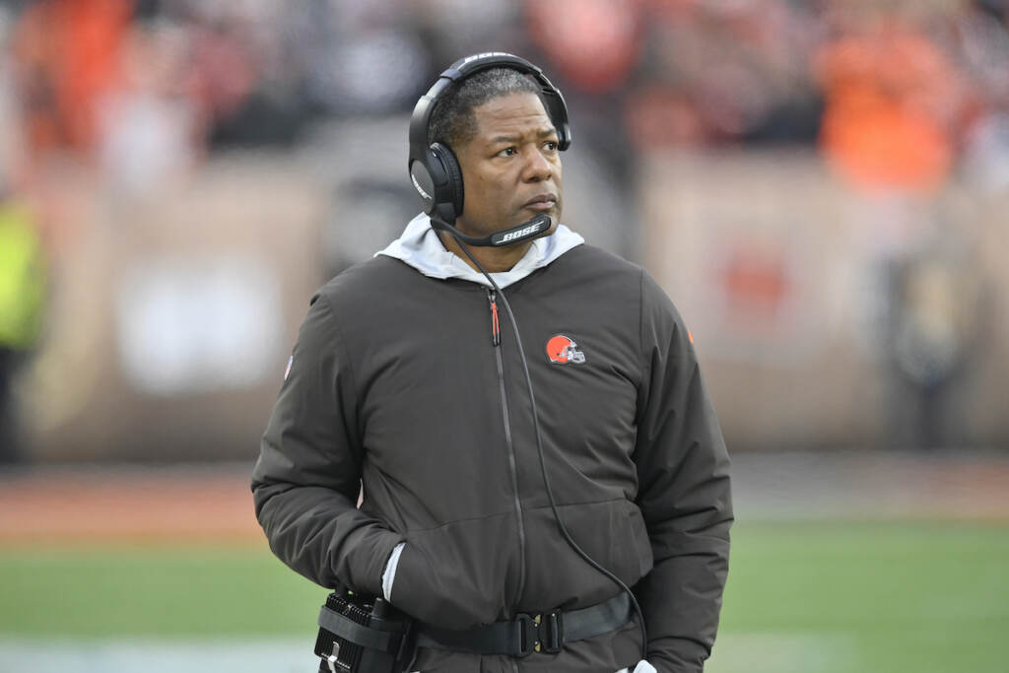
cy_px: 336
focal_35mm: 560
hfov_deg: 3.7
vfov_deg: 2.5
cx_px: 504
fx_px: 15697
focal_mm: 560
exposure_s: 1/2000
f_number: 4
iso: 3200
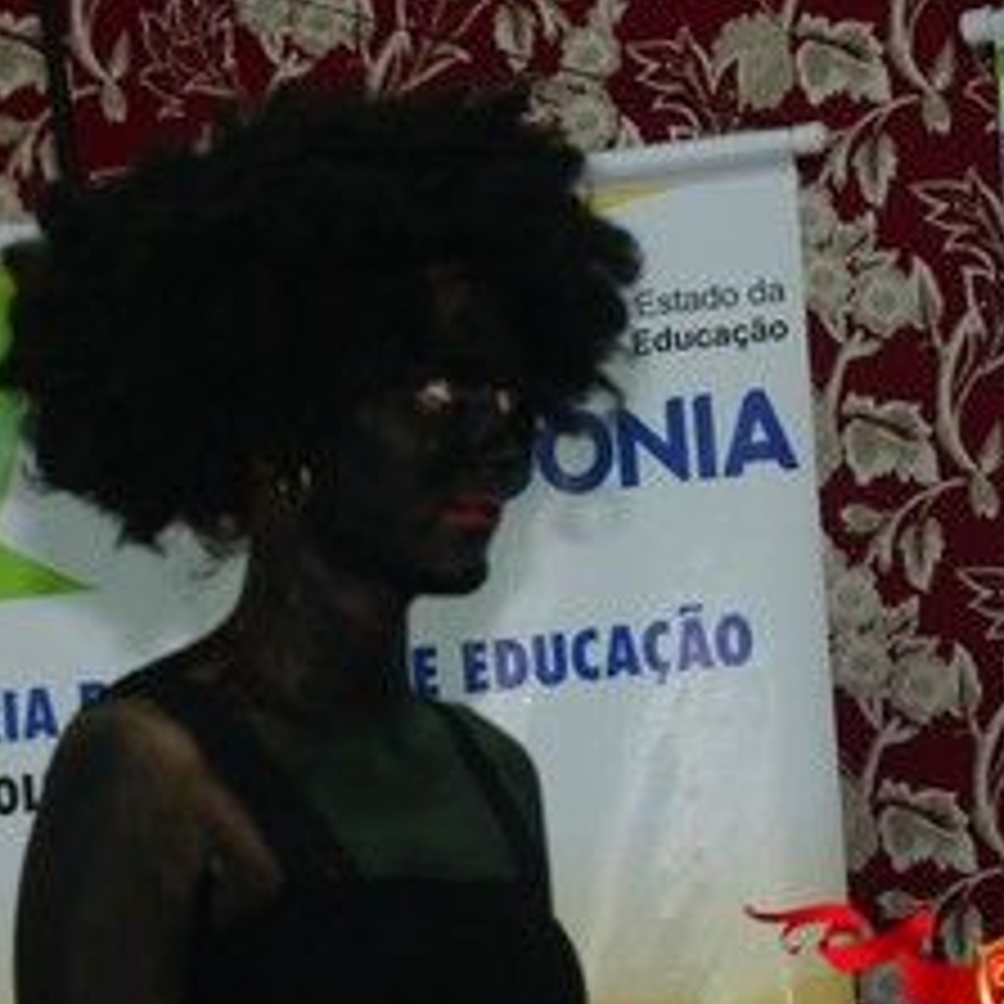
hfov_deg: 5.0
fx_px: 11382
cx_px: 347
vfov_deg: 5.1
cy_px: 513
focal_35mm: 347
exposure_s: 1/100
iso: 1600
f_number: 5.6
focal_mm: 135
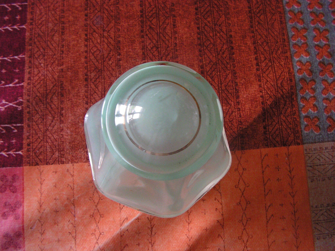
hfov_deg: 51.4
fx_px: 348
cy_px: 126
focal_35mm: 36
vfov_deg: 39.7
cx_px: 168
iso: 125
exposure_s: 1/30
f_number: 3.2
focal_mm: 6
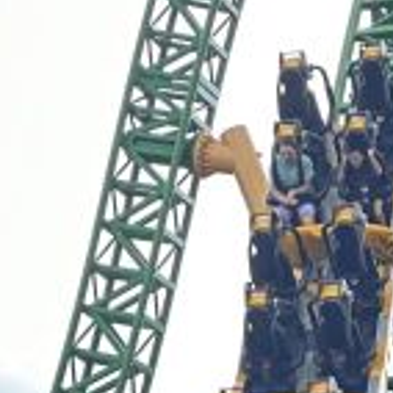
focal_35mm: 287
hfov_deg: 6.1
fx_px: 3686
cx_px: 280
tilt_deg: +8.1
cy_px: 667
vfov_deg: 6.0
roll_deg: +0.0
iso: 32
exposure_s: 1/172
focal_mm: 9
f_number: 2.8
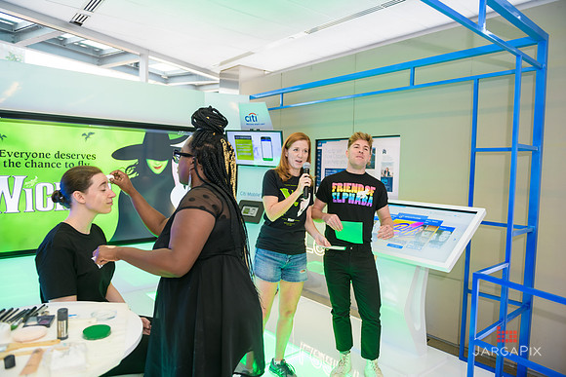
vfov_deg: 53.2
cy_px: 188
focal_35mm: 24
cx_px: 283
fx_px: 377
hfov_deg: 73.7
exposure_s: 1/125
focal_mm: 24
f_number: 3.2
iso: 400
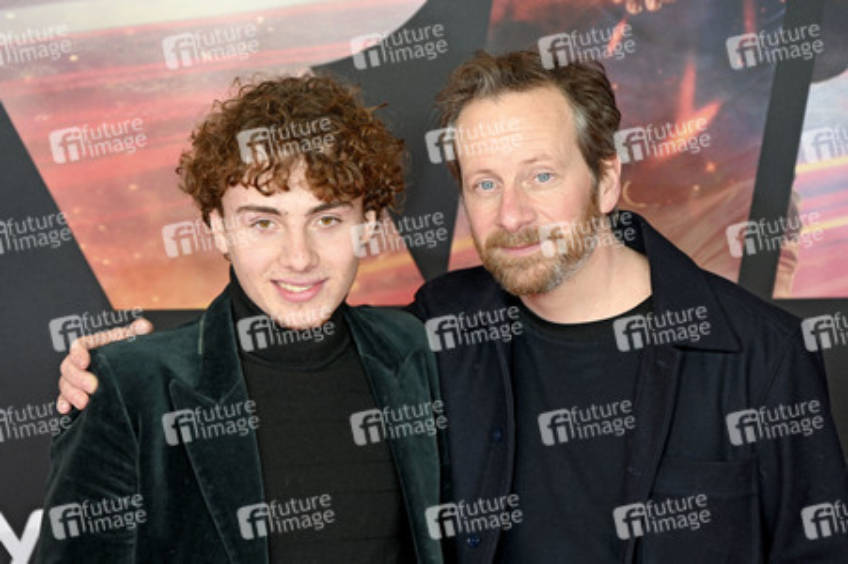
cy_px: 282
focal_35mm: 140
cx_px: 424
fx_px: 3295
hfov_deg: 14.7
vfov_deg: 9.8
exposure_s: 1/160
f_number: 6.3
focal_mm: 140
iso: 1000
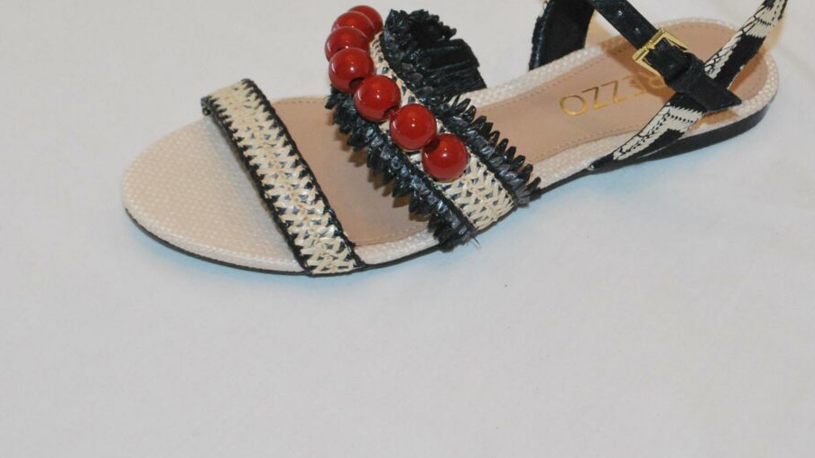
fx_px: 1621
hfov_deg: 28.2
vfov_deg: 16.0
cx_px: 439
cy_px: 75
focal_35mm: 75
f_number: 7.1
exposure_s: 1/200
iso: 1600
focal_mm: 32
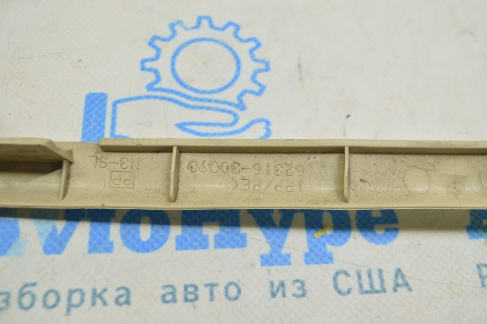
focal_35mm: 38
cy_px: 162
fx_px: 507
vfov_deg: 35.4
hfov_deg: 51.3
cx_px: 244
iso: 400
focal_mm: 25
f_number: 5.6
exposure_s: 1/20
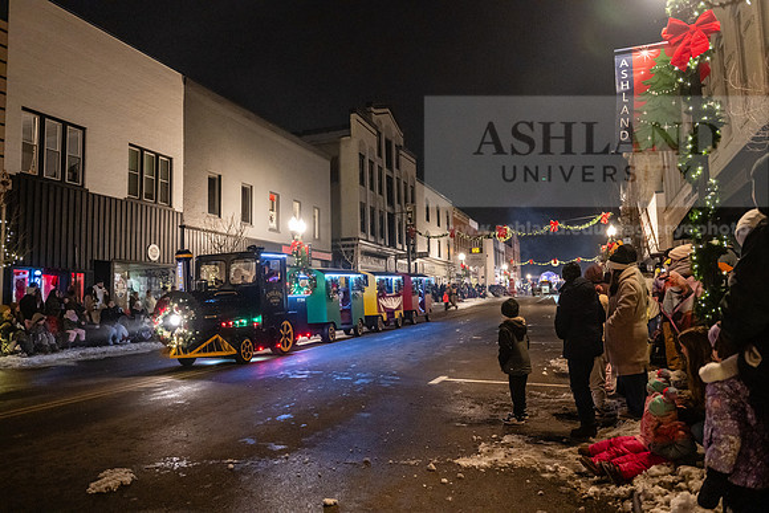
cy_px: 256
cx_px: 384
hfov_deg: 65.5
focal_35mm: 28
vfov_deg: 46.4
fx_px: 598
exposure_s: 1/200
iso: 5000
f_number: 3.2
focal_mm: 28
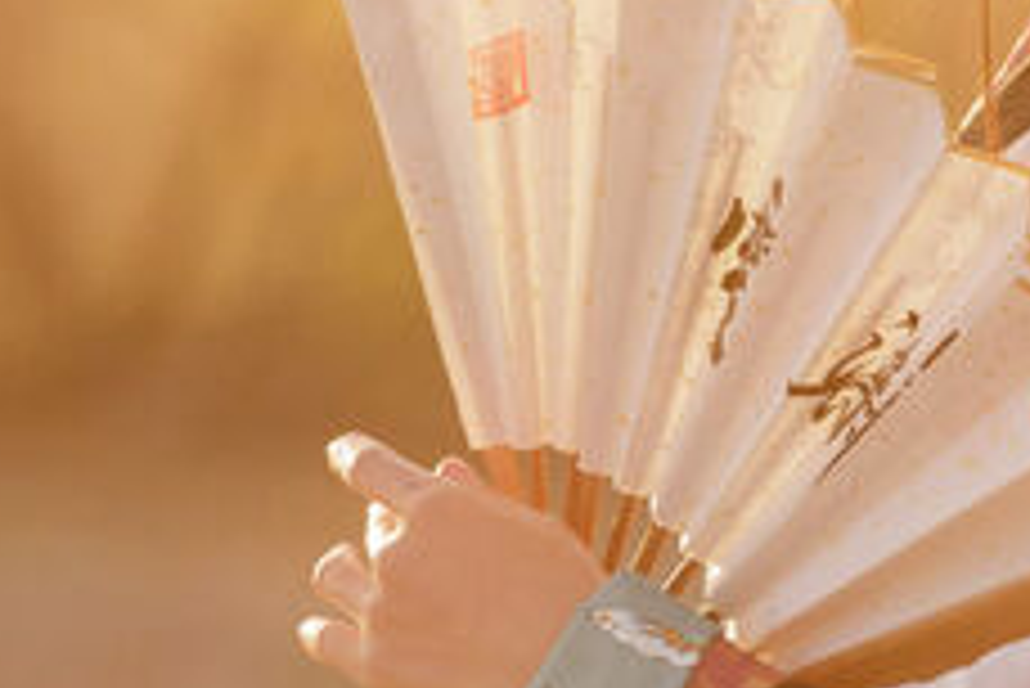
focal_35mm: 640
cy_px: -90
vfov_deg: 2.2
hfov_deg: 3.2
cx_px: 1259
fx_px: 18322
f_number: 3.2
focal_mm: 123
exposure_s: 1/320
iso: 200
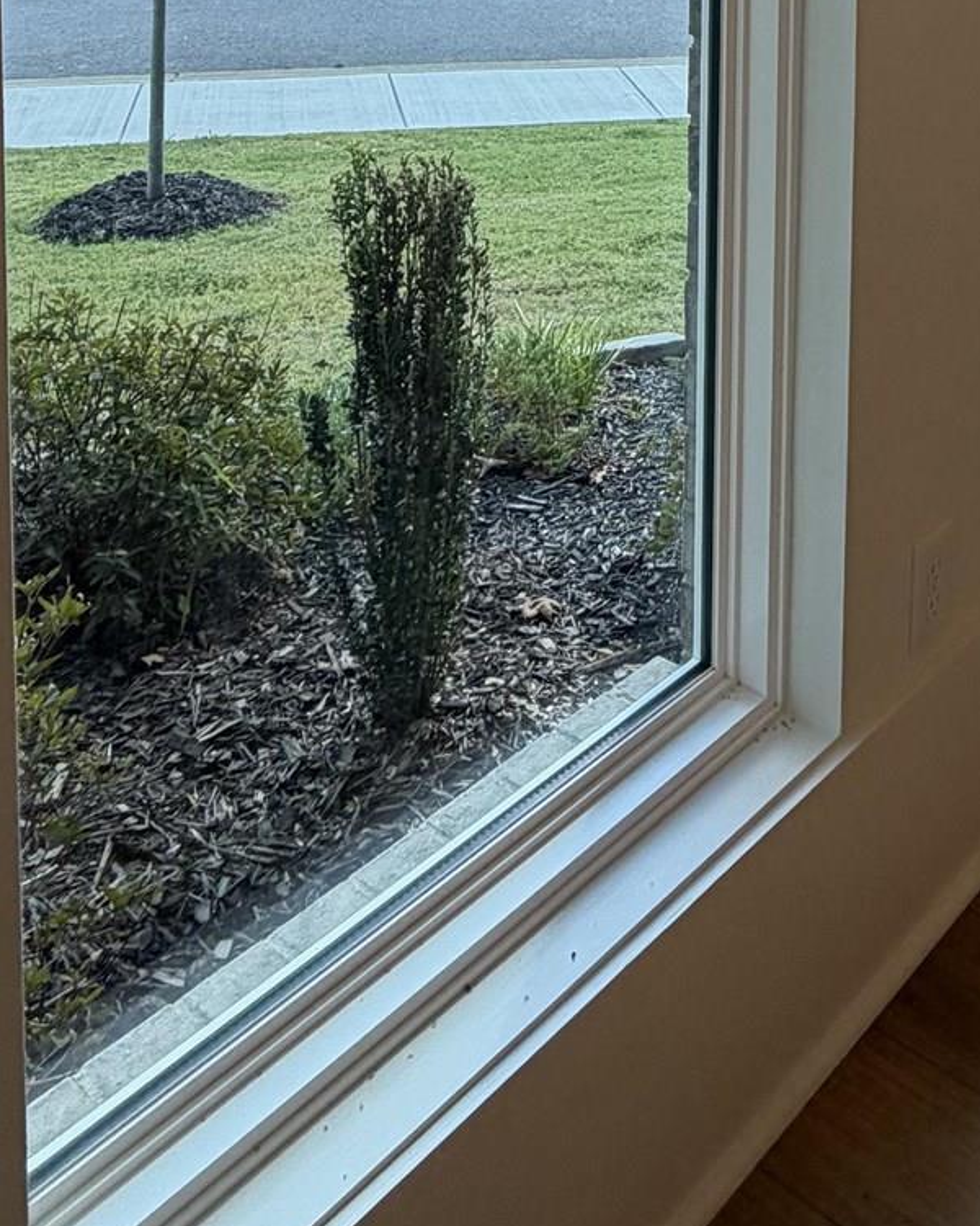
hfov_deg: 34.2
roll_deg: -1.1
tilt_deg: -4.1
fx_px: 1523
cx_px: 835
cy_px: -175
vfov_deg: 36.0
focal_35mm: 42
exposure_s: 1/186
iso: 64
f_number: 2.2
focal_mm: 2.22
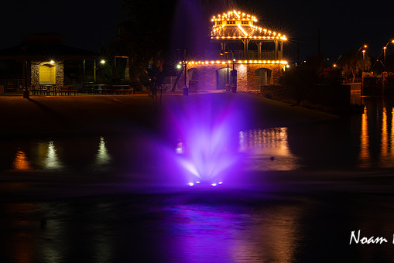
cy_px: 94
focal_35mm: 117
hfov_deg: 17.5
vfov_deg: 11.7
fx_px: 1281
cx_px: 177
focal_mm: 65
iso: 100
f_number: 16
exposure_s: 10
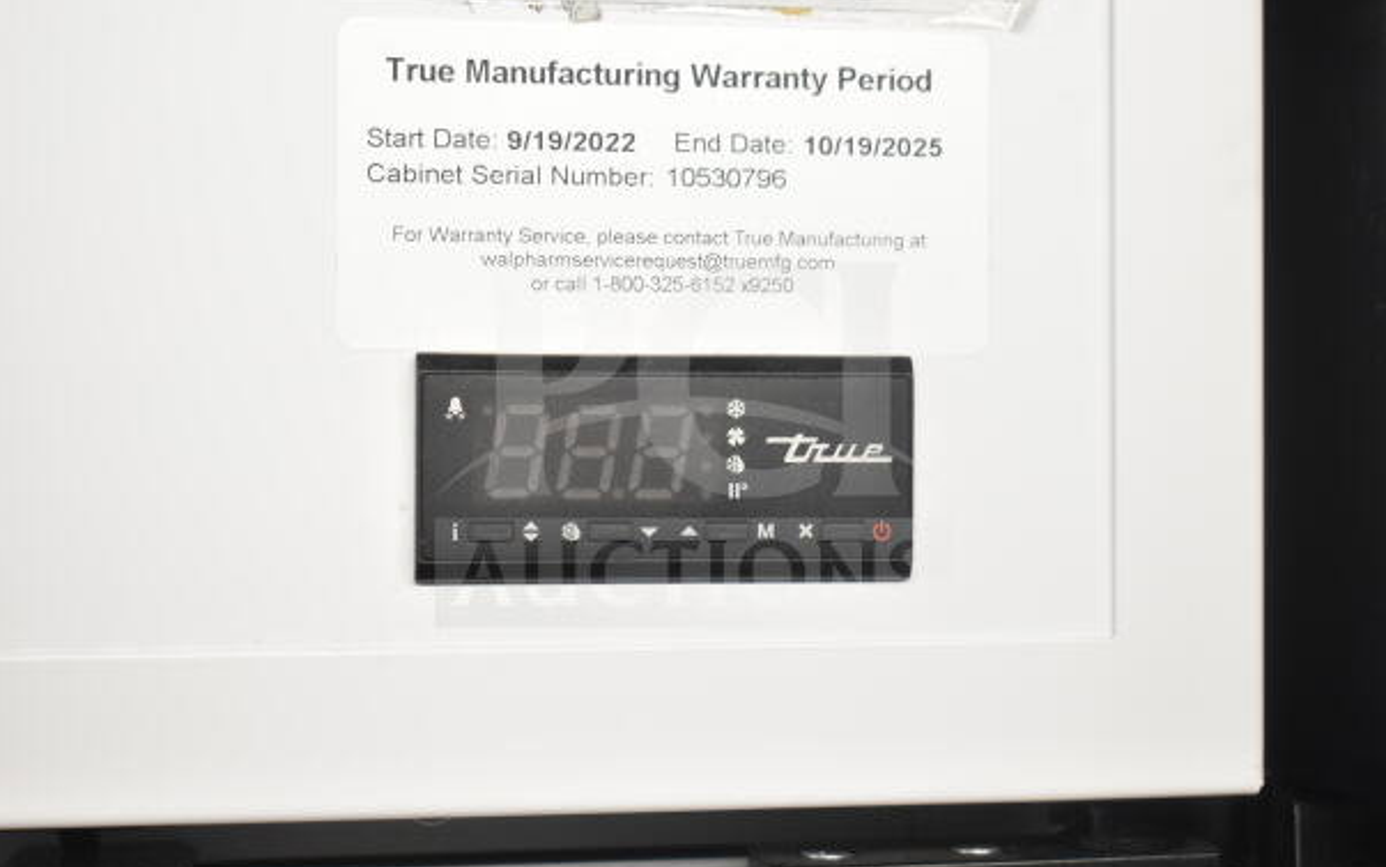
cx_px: 692
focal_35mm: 65
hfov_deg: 31.5
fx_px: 2455
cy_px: 445
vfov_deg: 20.0
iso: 1600
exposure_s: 1/80
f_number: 5
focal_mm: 42
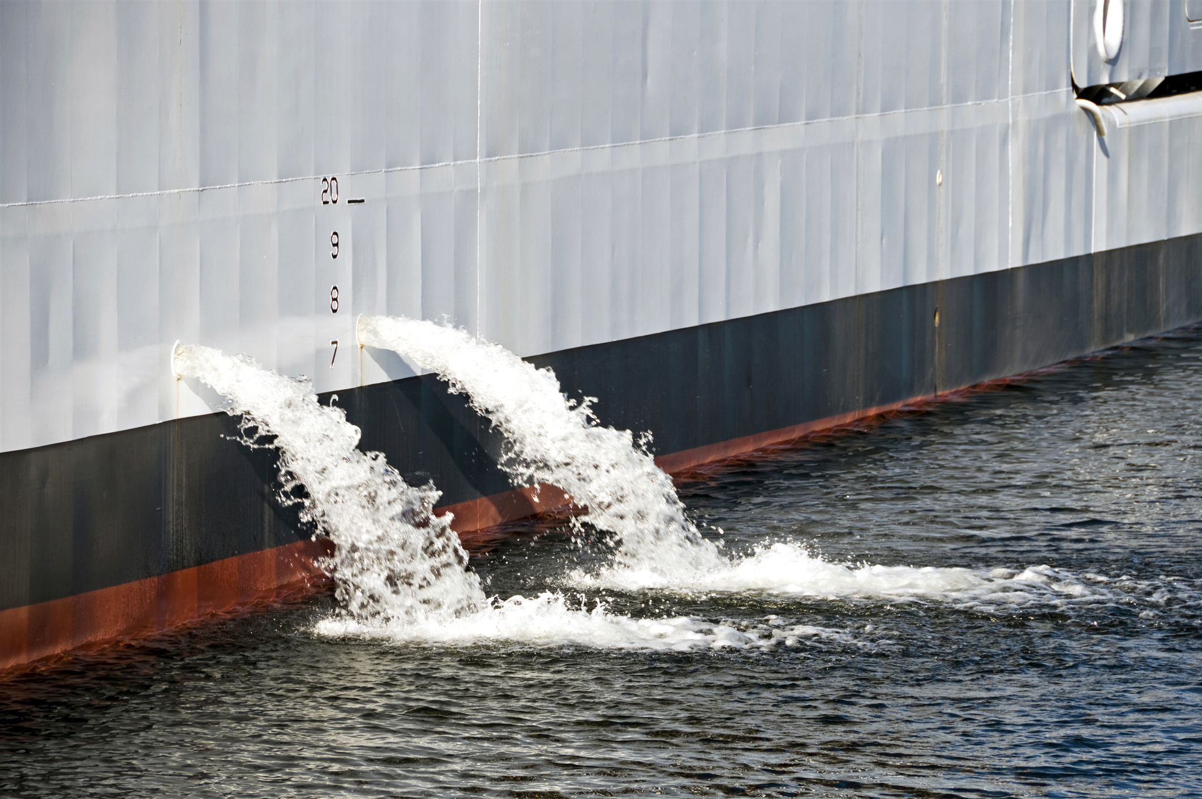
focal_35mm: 255
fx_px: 8504
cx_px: 601
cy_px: 400
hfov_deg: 8.1
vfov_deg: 5.4
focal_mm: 170
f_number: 8
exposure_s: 1/250
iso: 100
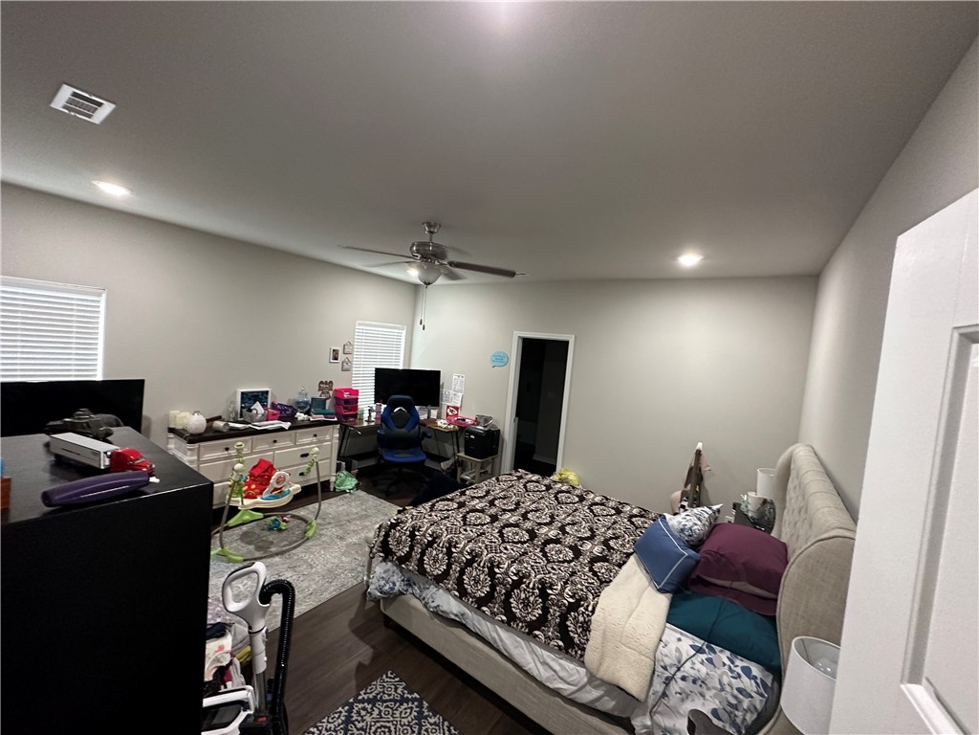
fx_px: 396
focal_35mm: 14
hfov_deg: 102.1
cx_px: 490
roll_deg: -5.3
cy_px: 368
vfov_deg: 85.7
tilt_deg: -4.9
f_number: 2.2
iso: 320
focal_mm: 2.22
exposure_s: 1/60
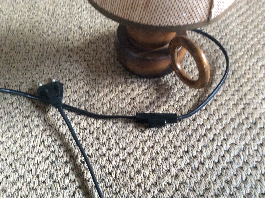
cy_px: 99
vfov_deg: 44.1
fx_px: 245
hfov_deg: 56.9
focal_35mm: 32
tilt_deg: -58.1
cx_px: 132
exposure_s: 1/17
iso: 320
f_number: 2.4
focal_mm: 3.3
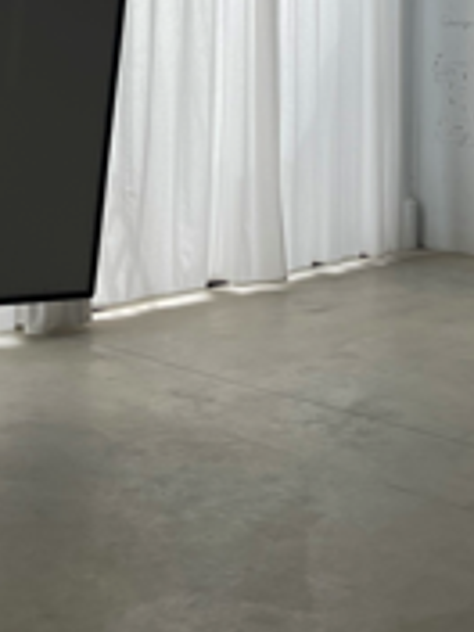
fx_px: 1351
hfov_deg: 19.9
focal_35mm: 74
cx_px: 264
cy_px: -18
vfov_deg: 24.9
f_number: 1.6
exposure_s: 1/1130
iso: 32
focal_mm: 5.1
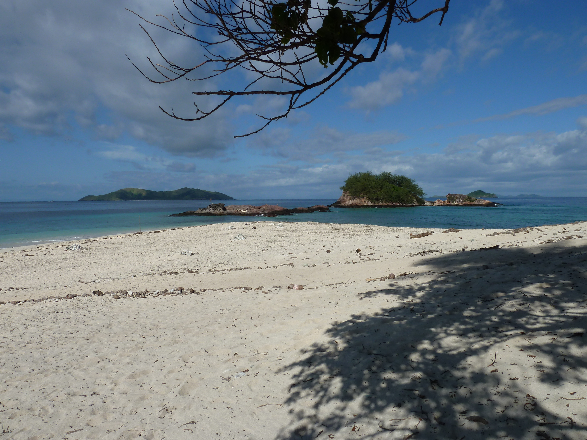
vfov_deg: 54.9
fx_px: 424
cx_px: 294
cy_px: 220
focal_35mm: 25
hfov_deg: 69.4
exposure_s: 1/800
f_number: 5.6
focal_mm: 4.1
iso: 80
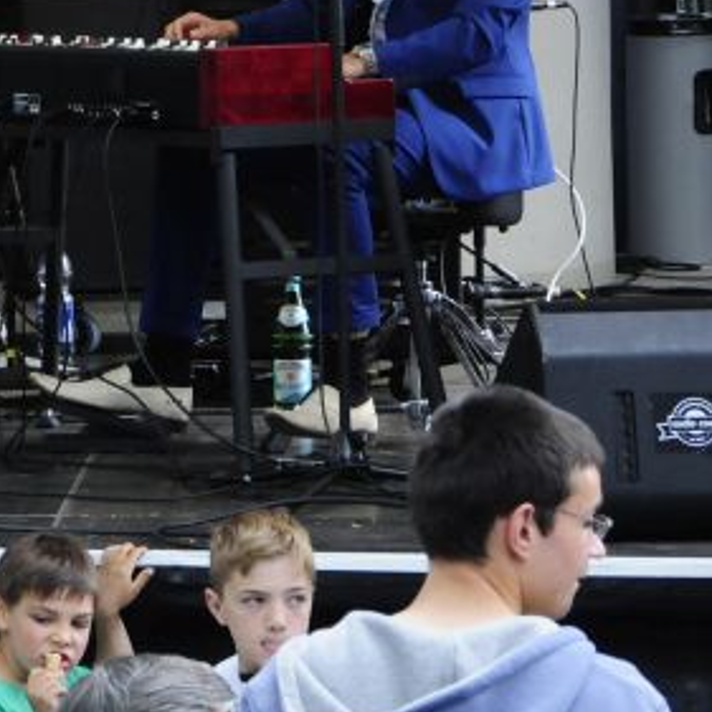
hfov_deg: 6.8
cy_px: 38
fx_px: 5911
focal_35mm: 254
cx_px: -408
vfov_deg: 6.9
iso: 1000
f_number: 7.1
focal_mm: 56
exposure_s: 1/200
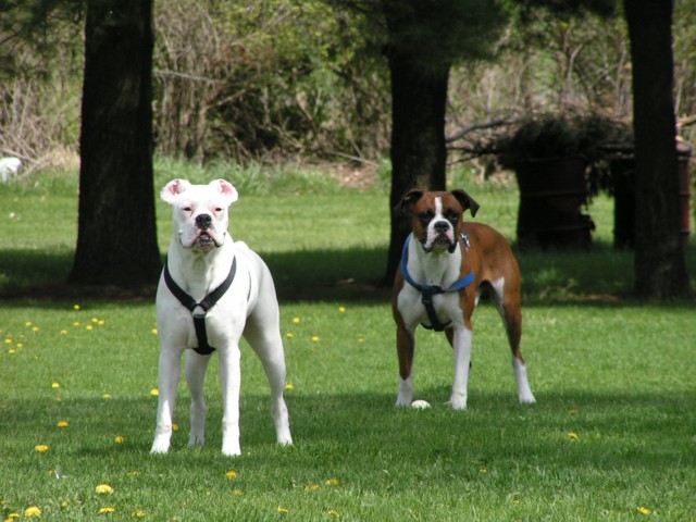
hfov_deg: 5.2
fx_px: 7640
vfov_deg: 3.9
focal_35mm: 380
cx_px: 348
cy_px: 261
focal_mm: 58
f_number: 5
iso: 50
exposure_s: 1/640
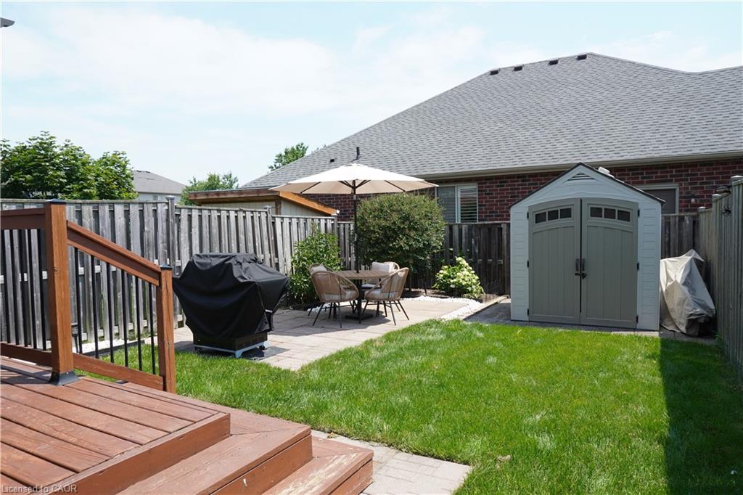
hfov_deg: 73.8
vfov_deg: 53.1
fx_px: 495
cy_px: 248
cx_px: 372
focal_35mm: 24
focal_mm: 16
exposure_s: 1/640
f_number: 8
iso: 400
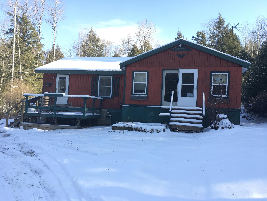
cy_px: 100
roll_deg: -2.7
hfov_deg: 61.7
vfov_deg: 48.2
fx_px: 224
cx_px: 134
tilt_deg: +2.1
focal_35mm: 29
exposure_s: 1/348
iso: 25
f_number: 2.2
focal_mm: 4.15
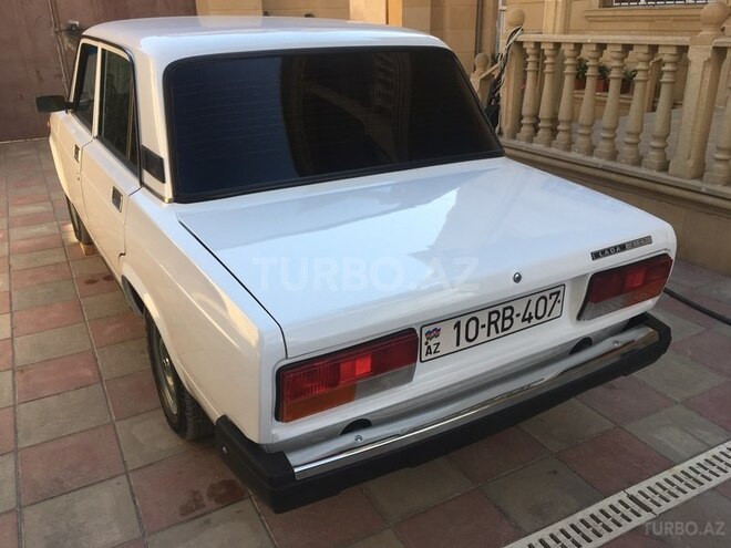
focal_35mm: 29
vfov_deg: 48.2
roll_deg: +1.1
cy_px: 274
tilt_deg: -20.0
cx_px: 366
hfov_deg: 61.7
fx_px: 612
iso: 25
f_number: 2.2
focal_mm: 4.15
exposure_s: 1/359
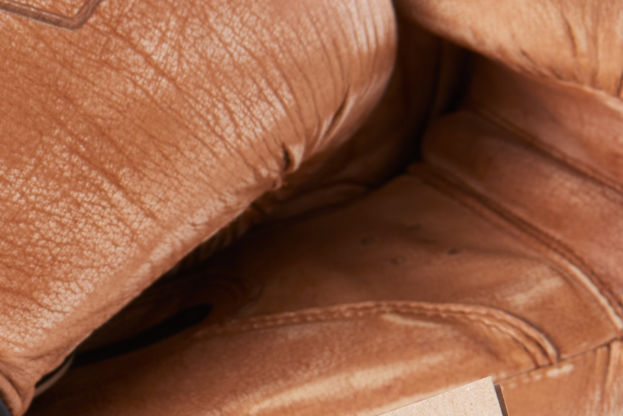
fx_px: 5868
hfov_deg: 6.0
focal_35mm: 339
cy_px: 215
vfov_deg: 4.1
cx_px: -141
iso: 80
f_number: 9
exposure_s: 1/125
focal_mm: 70
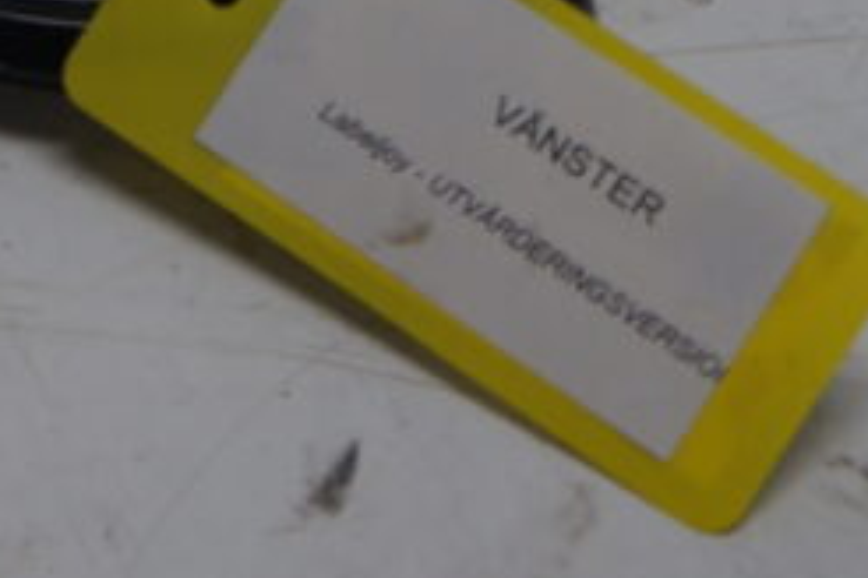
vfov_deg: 10.2
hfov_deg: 15.7
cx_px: -201
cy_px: -562
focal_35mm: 125
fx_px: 3014
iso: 100
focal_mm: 20
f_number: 4
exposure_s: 1/125
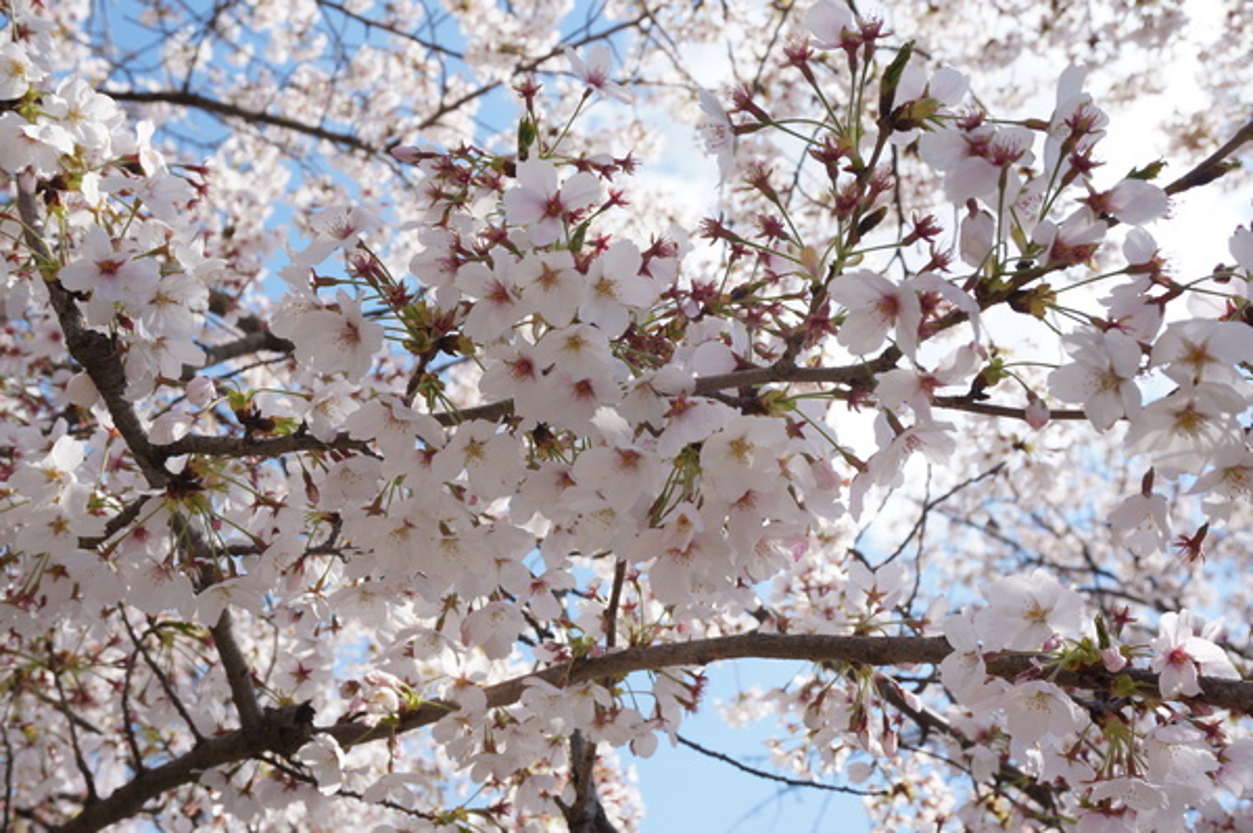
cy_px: 416
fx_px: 1408
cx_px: 626
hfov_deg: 48.0
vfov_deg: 33.0
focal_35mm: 40
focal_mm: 27
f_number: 9
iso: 100
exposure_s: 1/160
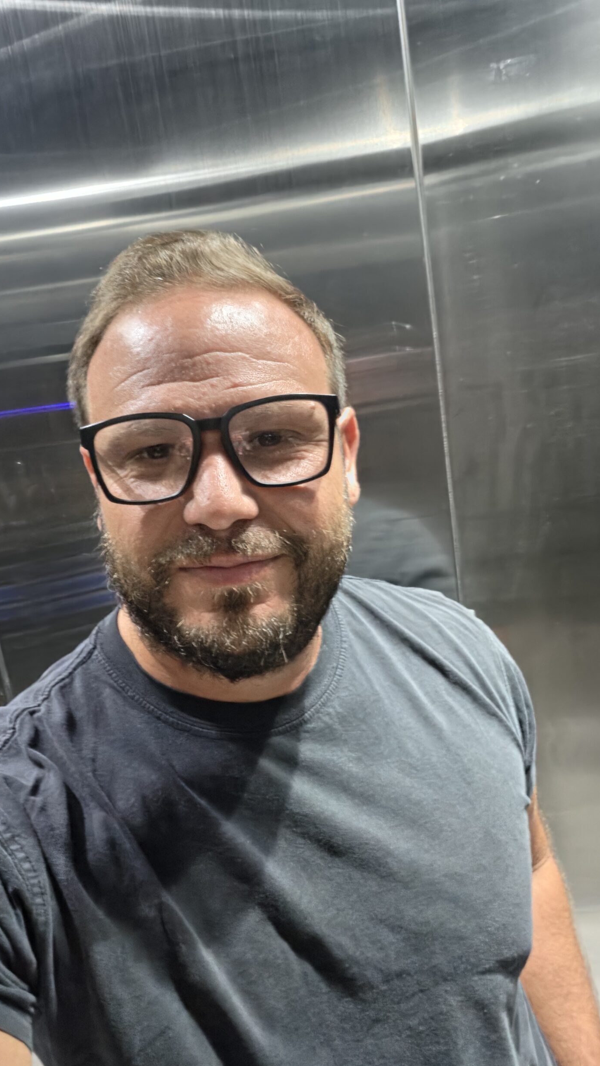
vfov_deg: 71.9
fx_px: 735
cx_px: 265
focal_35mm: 26
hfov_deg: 44.3
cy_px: 552
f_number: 2.2
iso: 800
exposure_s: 1/24
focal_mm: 3.3
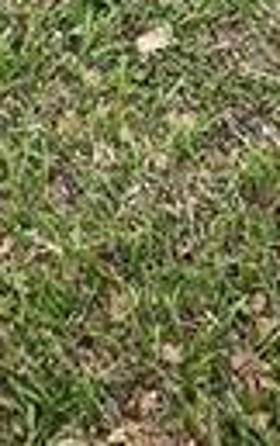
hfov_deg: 14.0
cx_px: -245
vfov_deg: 17.0
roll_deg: -1.8
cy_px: -491
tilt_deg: -11.4
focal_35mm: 82
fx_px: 998
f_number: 1.8
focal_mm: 1.57
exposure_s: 1/827
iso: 32
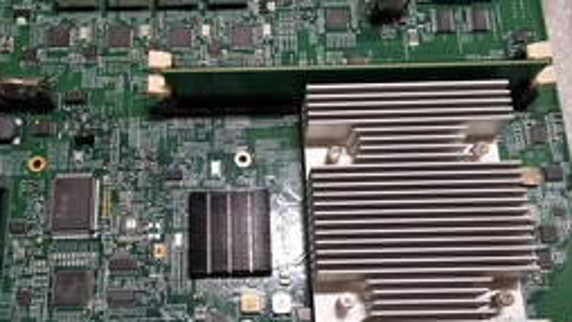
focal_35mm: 48
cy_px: 122
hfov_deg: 42.8
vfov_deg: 24.9
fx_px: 728
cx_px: 257
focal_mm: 2.91
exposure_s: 1/120
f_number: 1.9
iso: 40
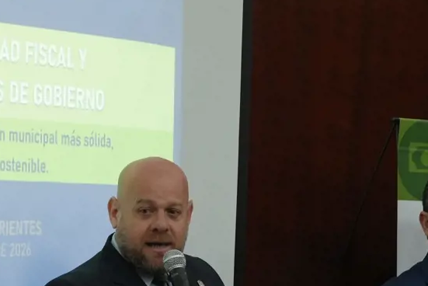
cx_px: 44
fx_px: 1760
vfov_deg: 9.1
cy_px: 363
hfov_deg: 13.7
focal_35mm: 148
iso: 1250
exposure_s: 1/200
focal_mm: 34
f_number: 4
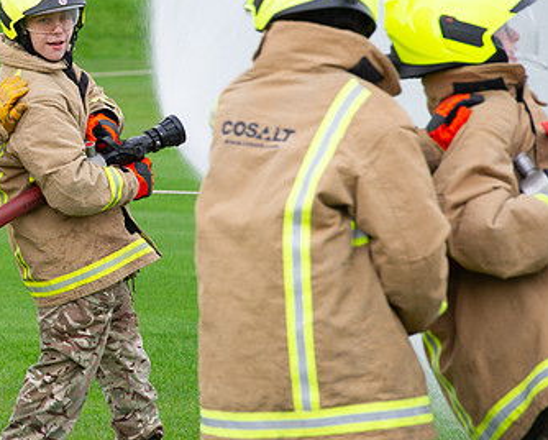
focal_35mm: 386
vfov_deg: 4.0
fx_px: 6268
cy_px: 170
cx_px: -19
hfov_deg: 5.0
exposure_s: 1/250
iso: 450
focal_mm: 195
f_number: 7.1
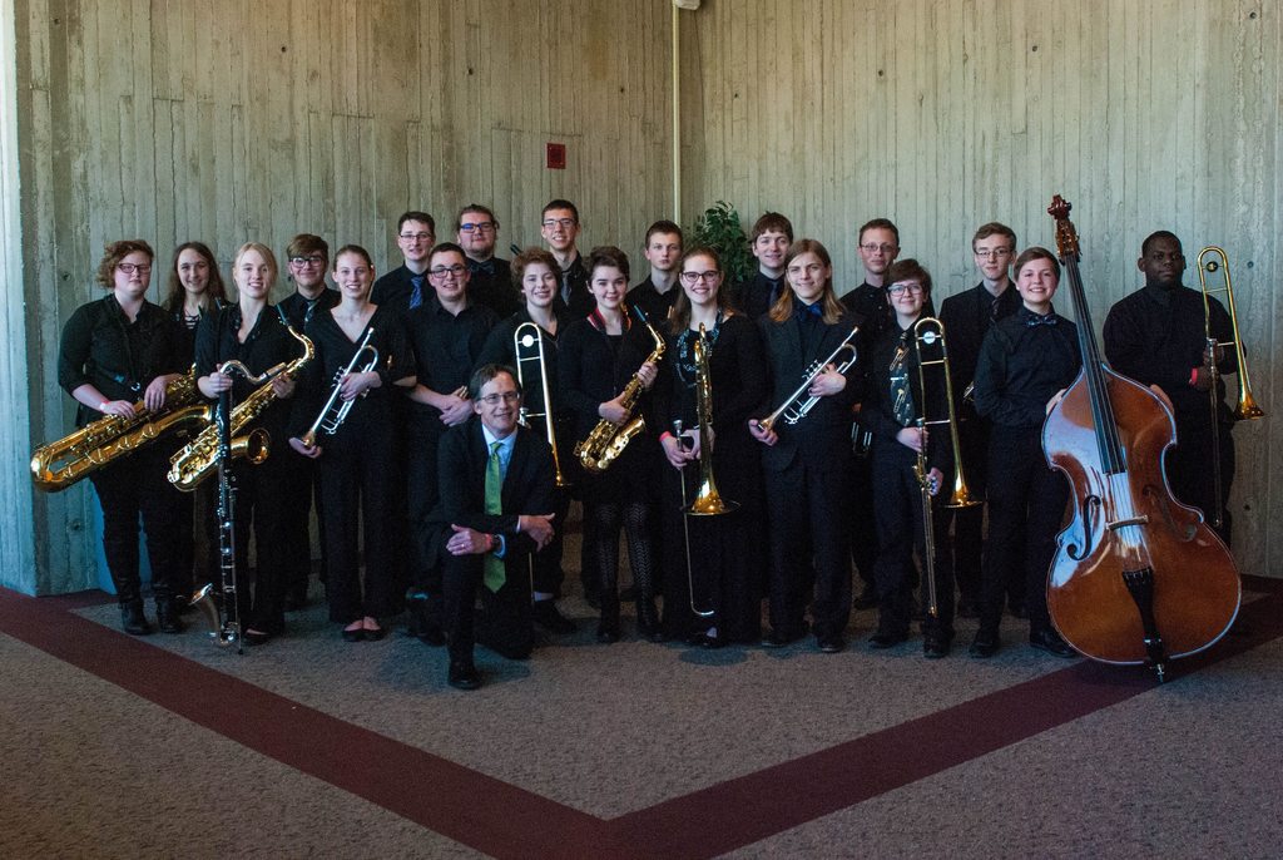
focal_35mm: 39
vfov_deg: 34.3
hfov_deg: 49.5
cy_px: 430
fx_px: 1392
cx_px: 642
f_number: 5.6
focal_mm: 26
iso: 1250
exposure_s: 1/80
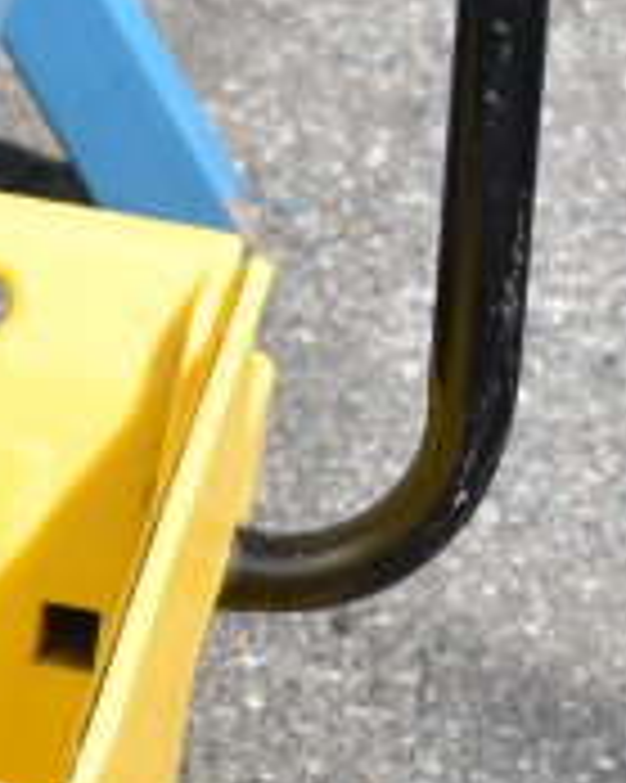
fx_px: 6189
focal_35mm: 267
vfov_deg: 7.1
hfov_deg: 5.7
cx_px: -522
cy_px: 1285
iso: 200
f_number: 9
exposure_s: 1/320
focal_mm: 36
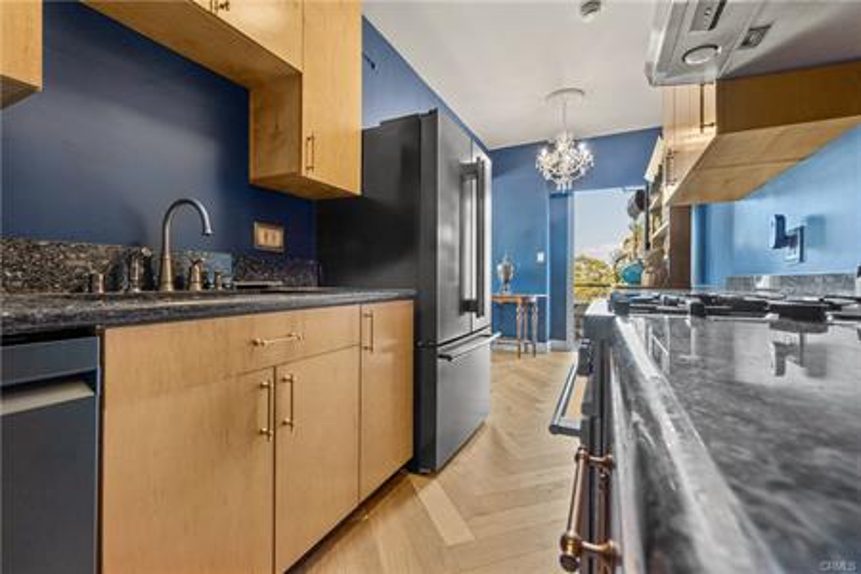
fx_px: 359
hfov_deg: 100.4
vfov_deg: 77.3
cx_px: 430
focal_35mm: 15
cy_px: 287
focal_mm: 10
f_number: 8
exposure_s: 1/3
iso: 400
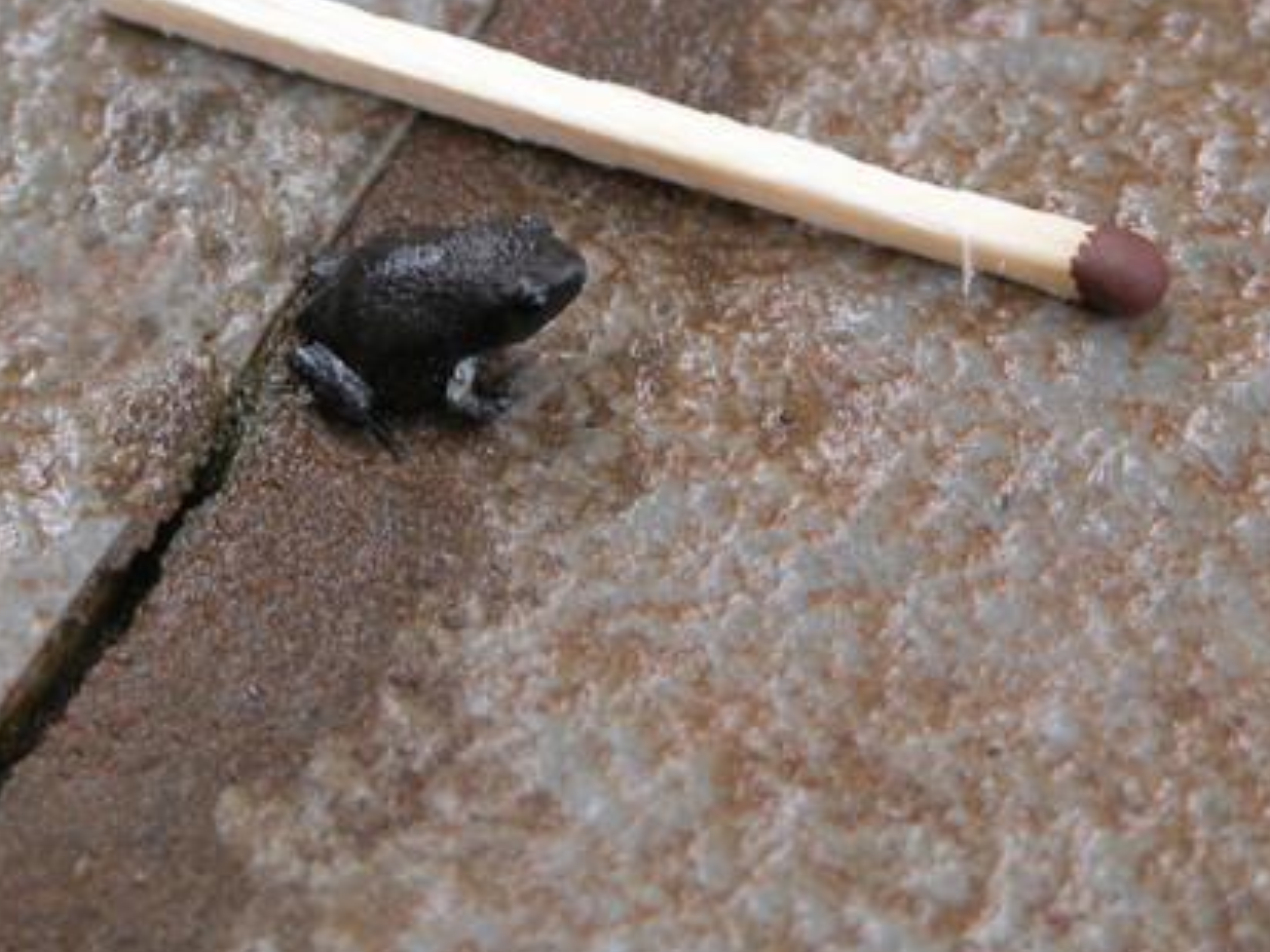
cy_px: 333
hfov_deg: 6.2
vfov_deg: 4.6
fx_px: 11740
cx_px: 462
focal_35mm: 320
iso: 100
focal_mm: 52.4
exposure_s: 1/204
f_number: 4.6
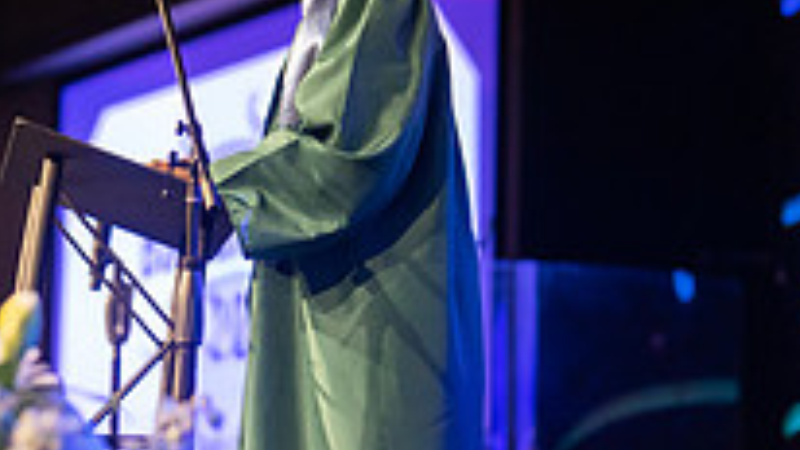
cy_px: 237
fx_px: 3395
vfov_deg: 7.6
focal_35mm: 160
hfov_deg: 13.4
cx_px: 307
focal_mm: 50
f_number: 1.2
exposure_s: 1/500
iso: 1000
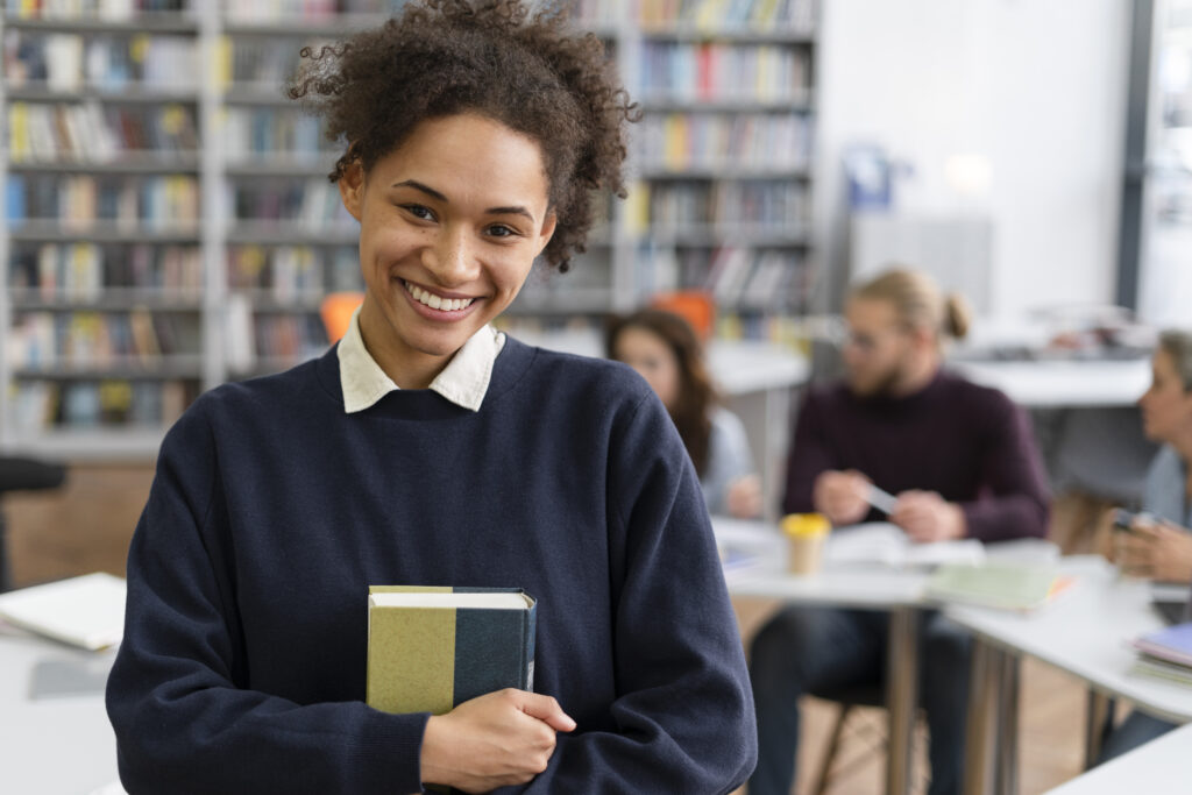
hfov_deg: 39.6
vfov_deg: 27.0
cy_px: 398
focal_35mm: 50
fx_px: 1656
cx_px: 596
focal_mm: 50
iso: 250
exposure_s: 1/320
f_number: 2
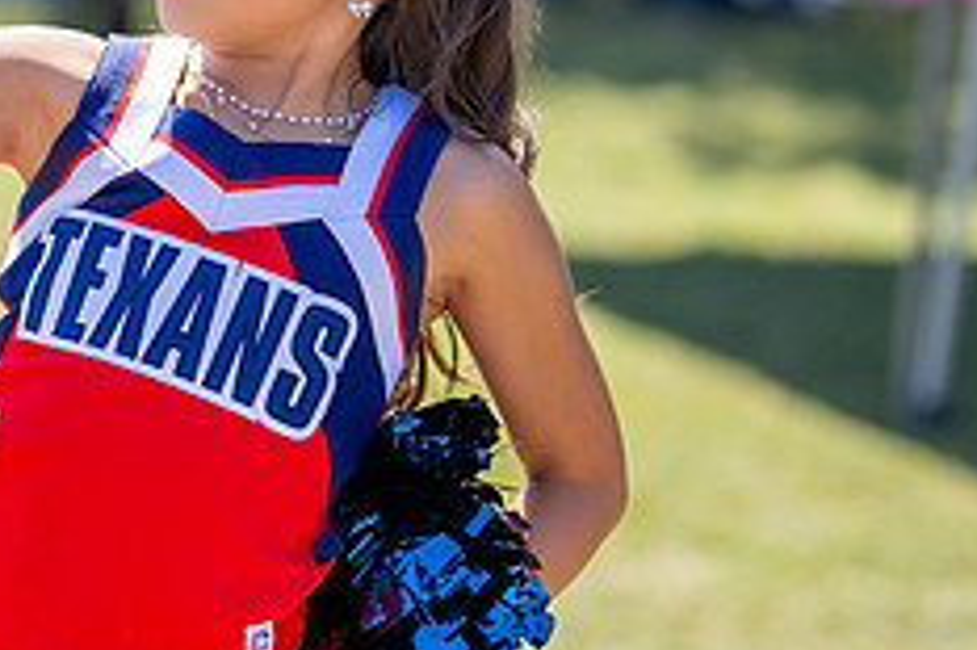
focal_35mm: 169
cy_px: 81
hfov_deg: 12.1
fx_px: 4583
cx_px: 269
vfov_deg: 8.1
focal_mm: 50
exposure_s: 1/8000
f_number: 1.2
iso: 160
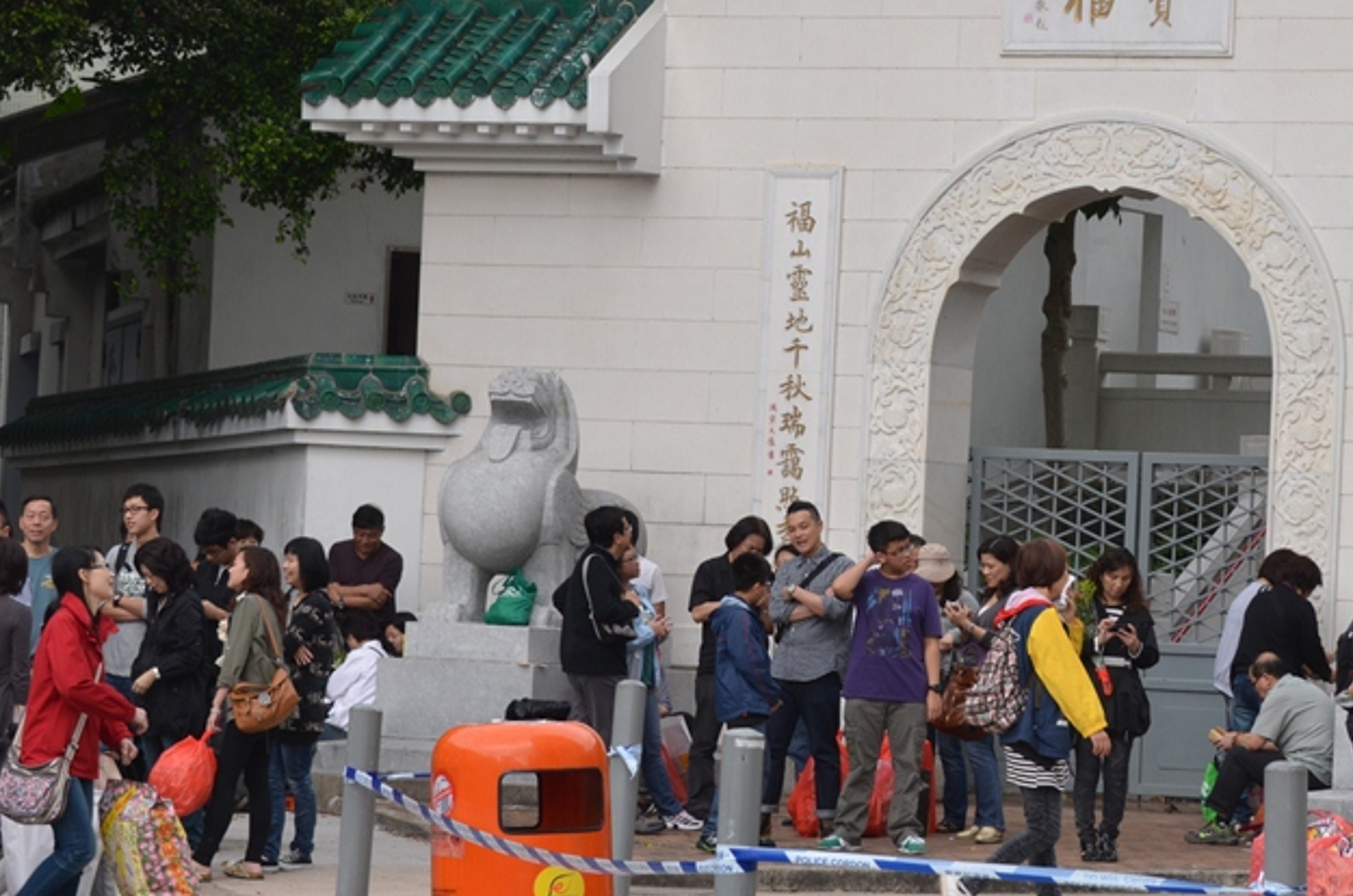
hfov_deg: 12.3
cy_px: 288
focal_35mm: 167
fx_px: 6264
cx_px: 974
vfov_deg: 8.2
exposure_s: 1/200
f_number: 7.1
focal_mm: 68
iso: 200
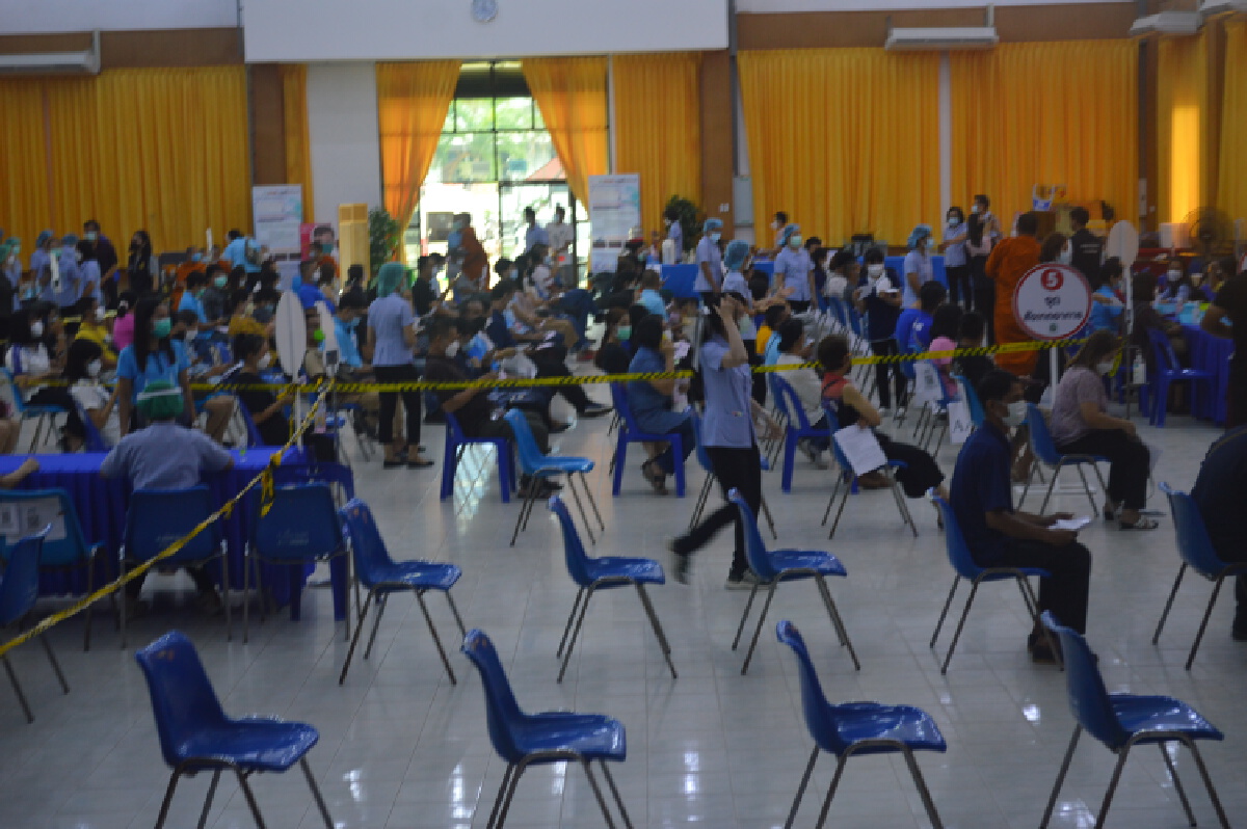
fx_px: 2077
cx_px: 624
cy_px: 414
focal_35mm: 60
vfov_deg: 22.6
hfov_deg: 33.4
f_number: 5.3
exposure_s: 1/30
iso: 400
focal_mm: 40
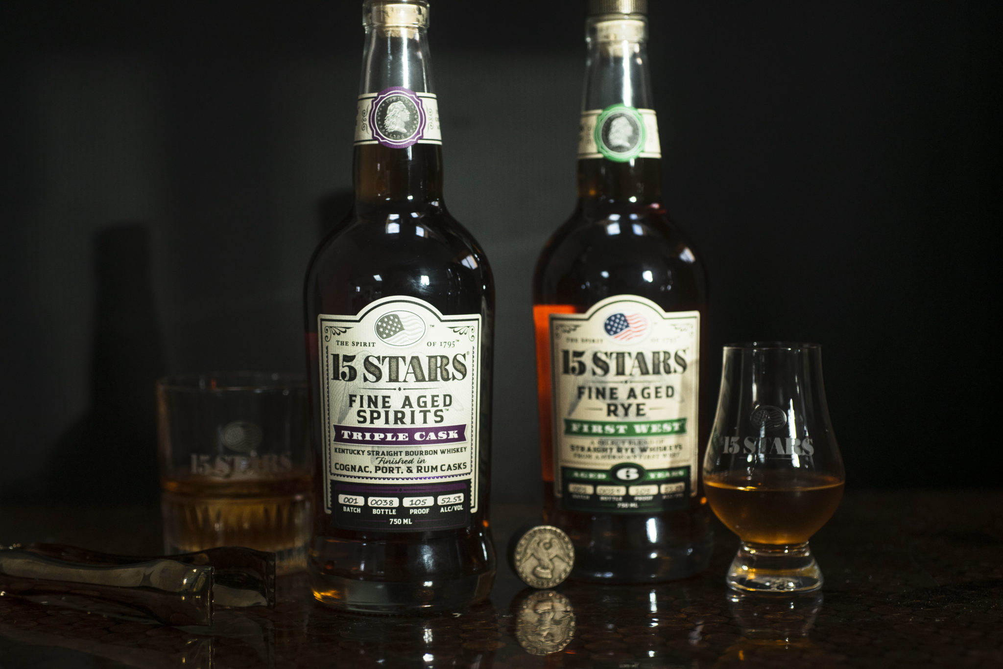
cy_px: 334
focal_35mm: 60
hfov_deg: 33.4
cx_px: 502
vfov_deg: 22.6
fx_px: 1672
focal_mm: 60
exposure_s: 1/250
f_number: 4.5
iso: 1250
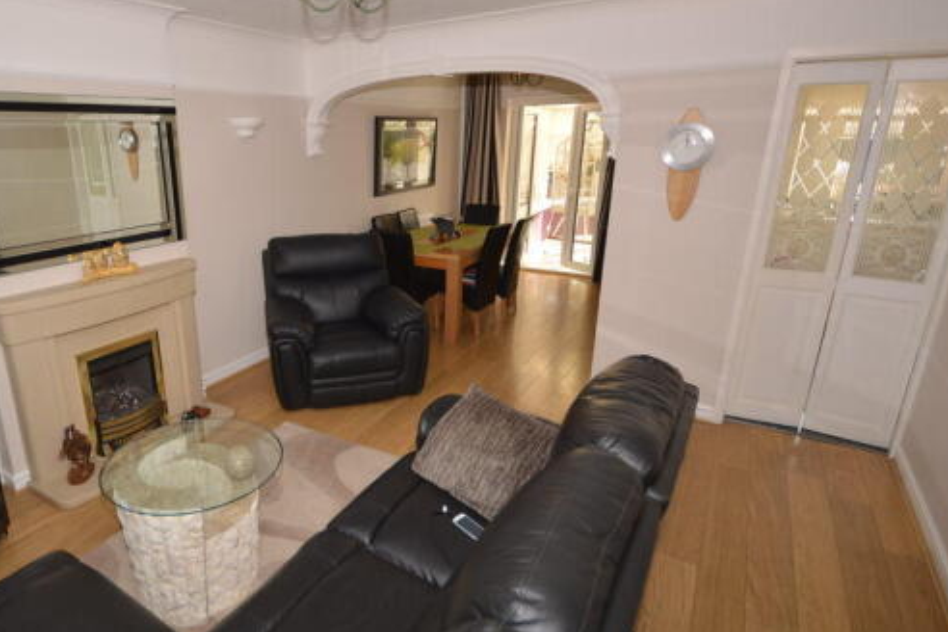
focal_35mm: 20
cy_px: 304
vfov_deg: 61.9
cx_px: 345
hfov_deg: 82.1
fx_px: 527
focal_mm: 10
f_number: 4.5
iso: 100
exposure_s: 1/60
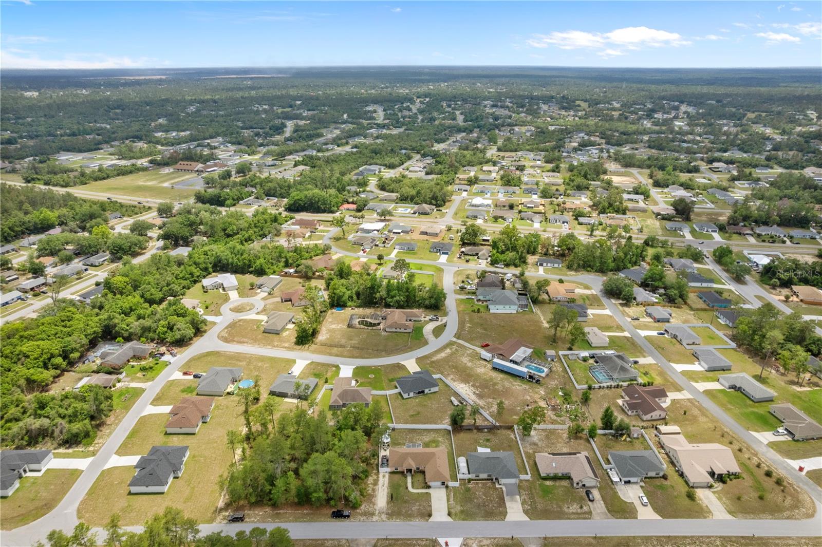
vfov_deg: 57.2
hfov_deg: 78.6
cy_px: 274
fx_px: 502
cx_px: 411
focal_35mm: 22
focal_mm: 8.38
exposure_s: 1/1000
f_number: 2.8
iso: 130
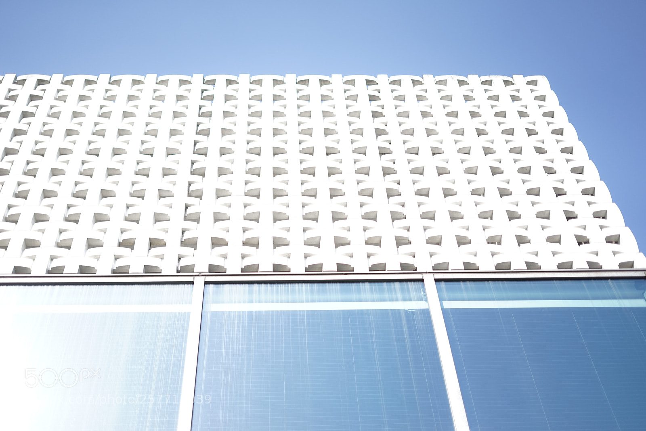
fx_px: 897
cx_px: 323
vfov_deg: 27.0
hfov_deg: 39.6
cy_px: 216
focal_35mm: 50
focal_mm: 50
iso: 500
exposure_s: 1/5000
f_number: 2
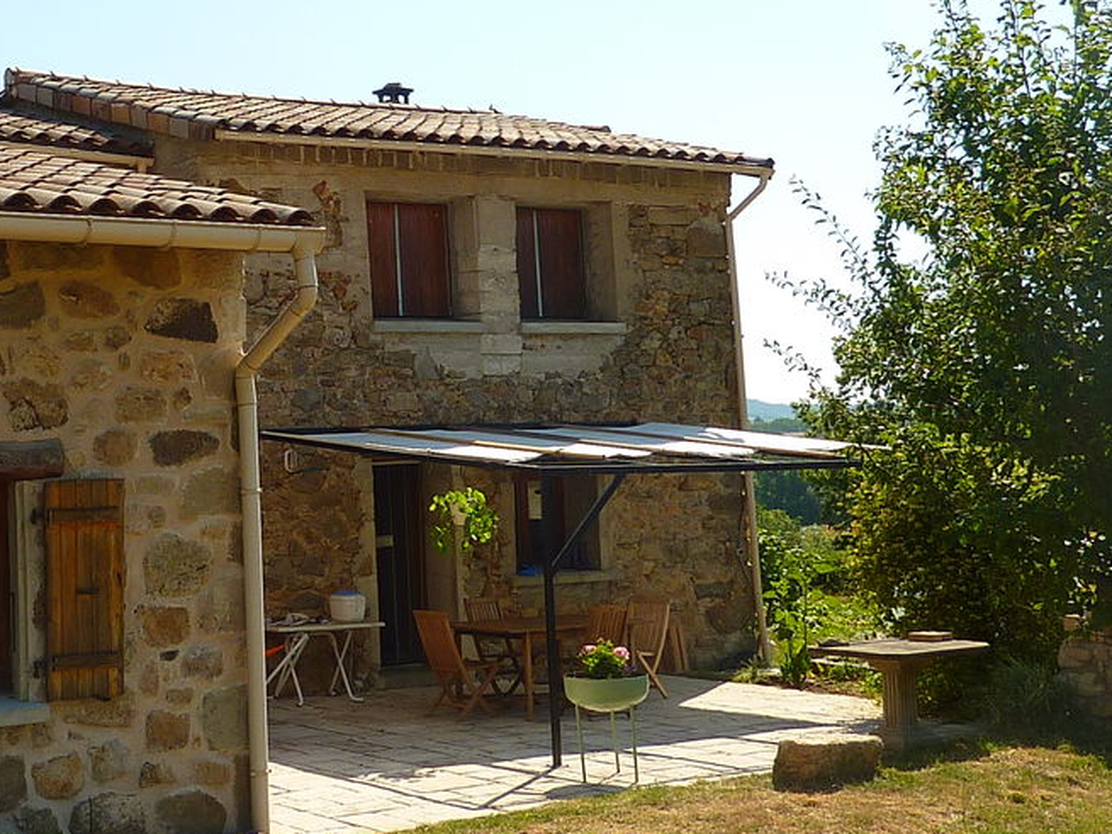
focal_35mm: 55
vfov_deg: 26.5
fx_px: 1766
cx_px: 297
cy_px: 314
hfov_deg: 34.3
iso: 80
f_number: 4.5
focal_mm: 4.1
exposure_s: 1/400
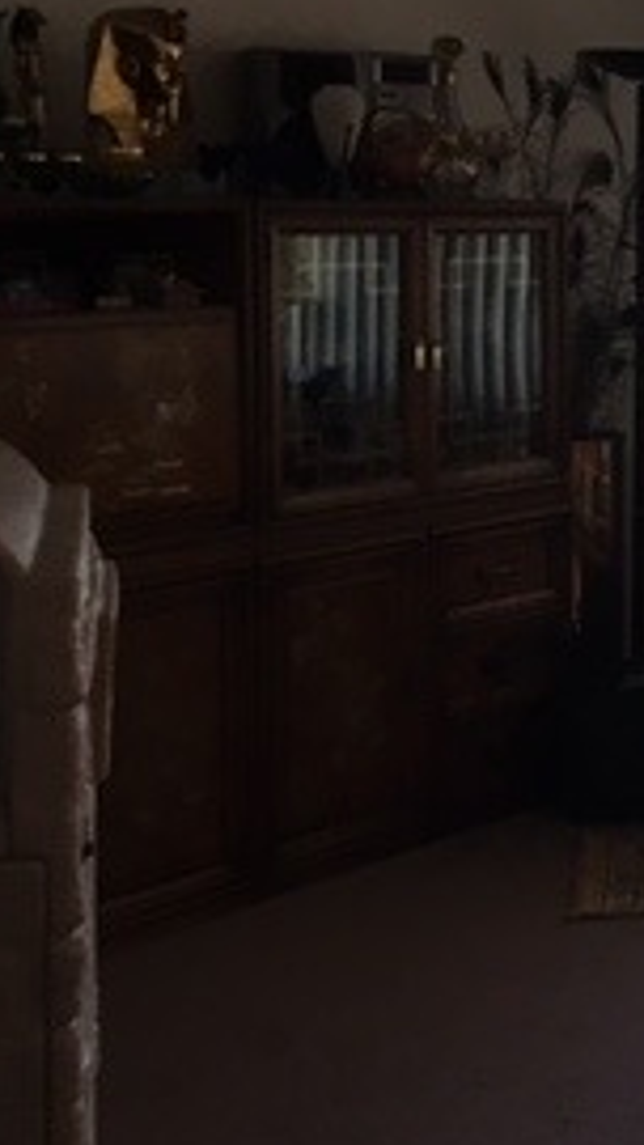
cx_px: 1301
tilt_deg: -3.3
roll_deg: -0.7
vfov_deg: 28.0
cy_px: 352
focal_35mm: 75
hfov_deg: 13.7
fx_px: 2275
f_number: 2.2
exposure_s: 1/30
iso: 32
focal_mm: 4.15
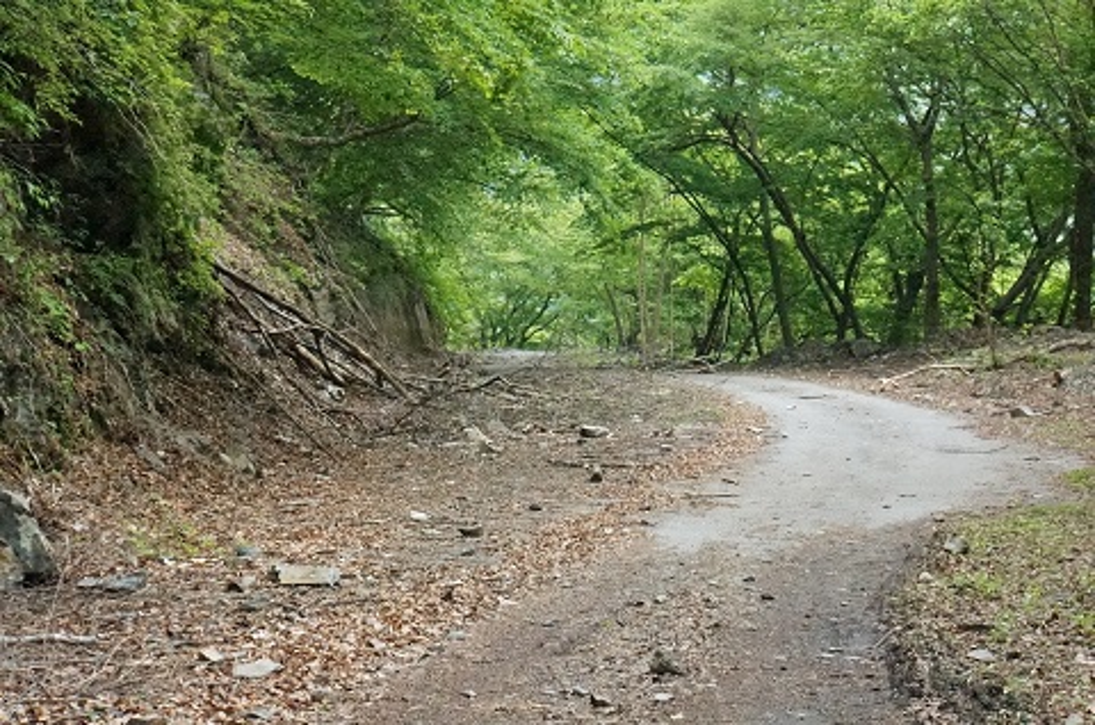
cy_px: 362
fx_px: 2841
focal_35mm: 94
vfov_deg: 14.5
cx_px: 548
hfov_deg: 21.8
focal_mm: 62.4
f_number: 11
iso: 12800
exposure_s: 1/2000
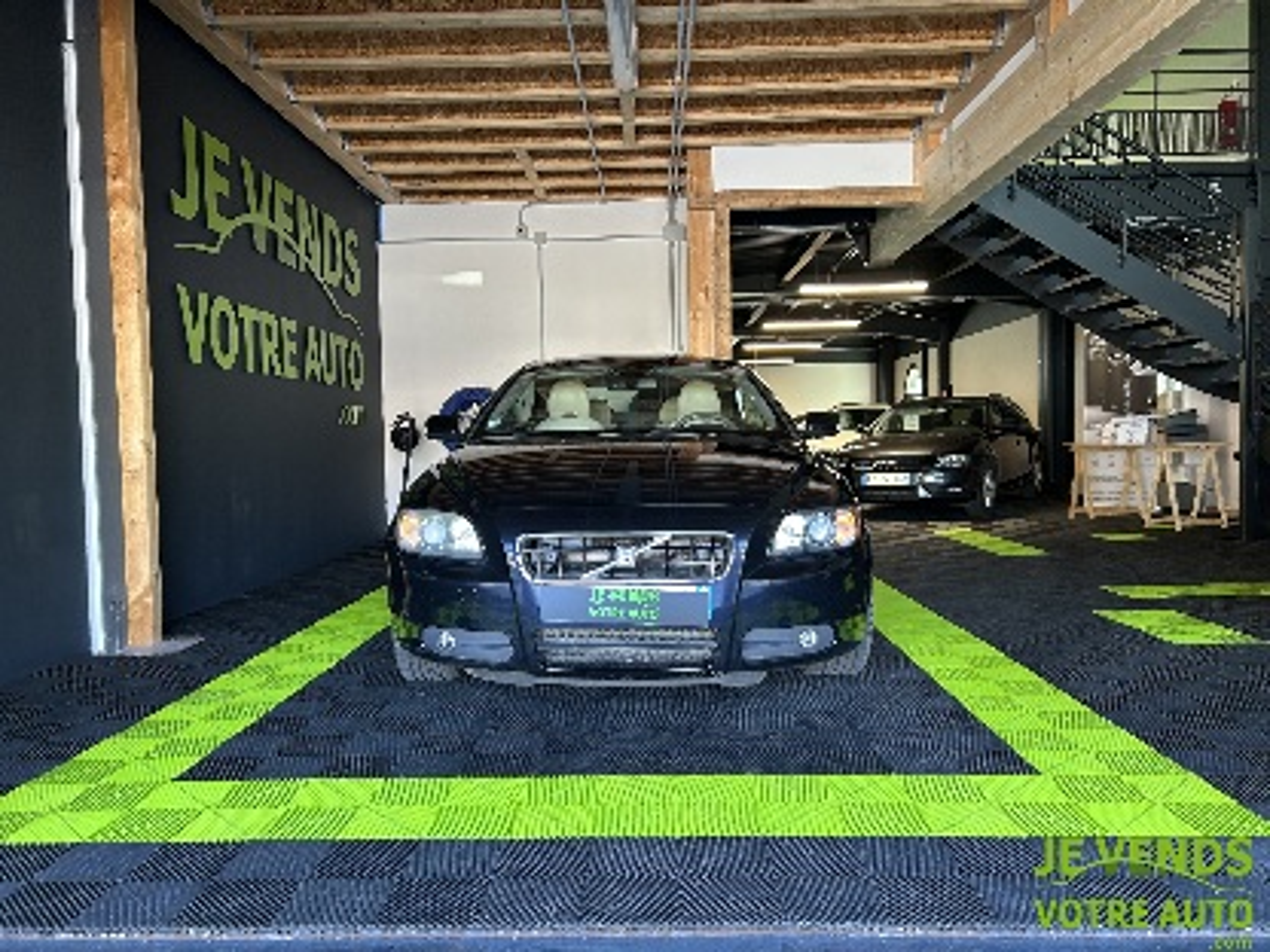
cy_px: 476
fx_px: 954
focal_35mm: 26
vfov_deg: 53.1
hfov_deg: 67.3
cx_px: 635
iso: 125
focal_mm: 5.7
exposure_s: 1/71
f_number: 1.5
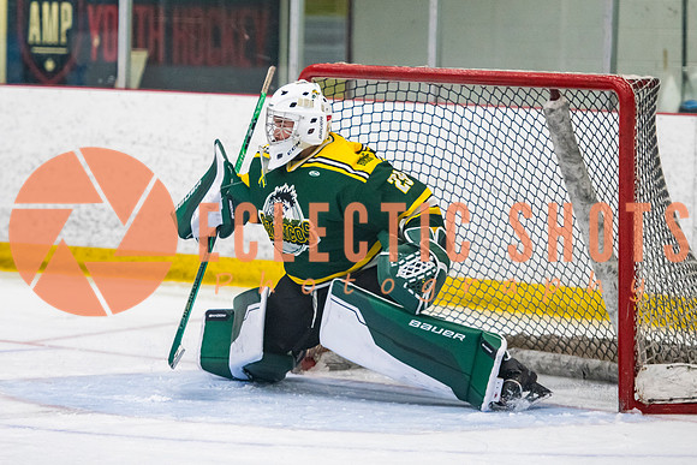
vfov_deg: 5.7
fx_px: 4654
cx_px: 269
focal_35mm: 240
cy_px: 160
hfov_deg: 8.6
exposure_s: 1/640
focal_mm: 145
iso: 2500
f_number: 3.2
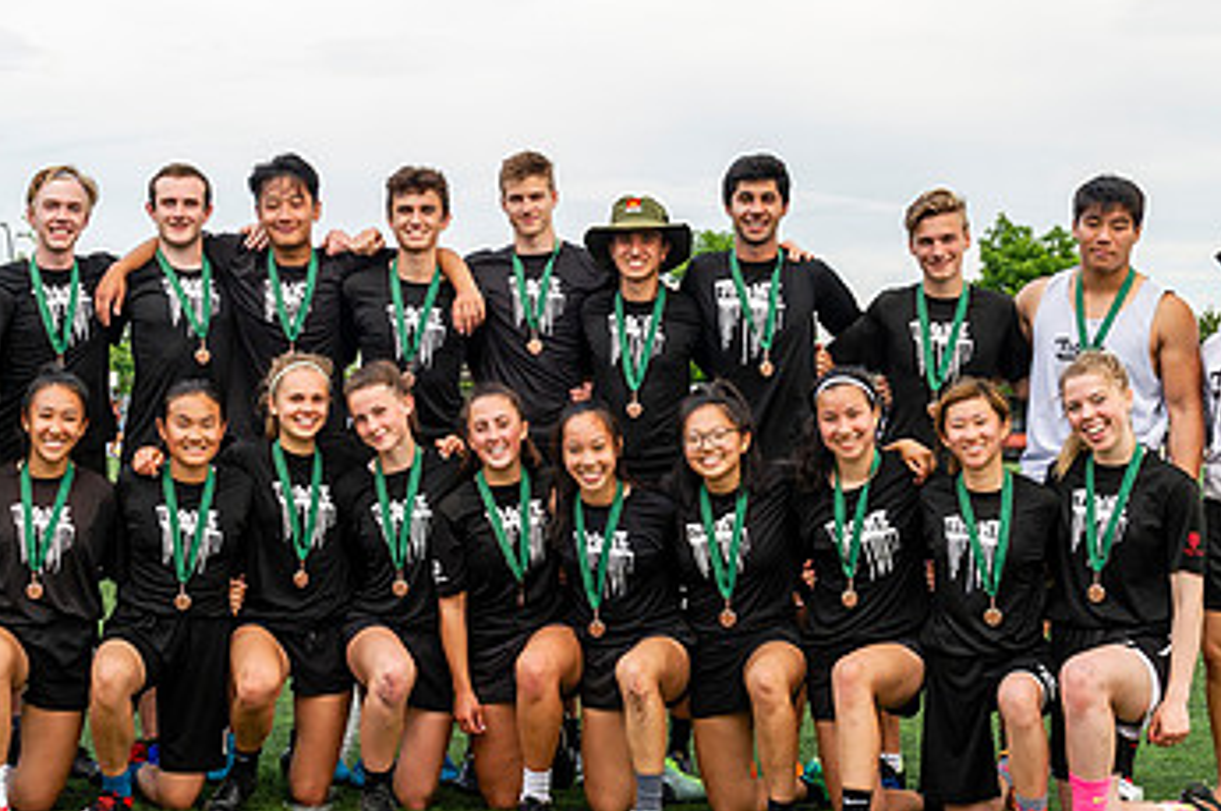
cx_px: 459
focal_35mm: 71
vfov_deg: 19.1
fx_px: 2405
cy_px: 464
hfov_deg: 28.4
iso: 320
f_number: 5.6
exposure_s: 1/320
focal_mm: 38
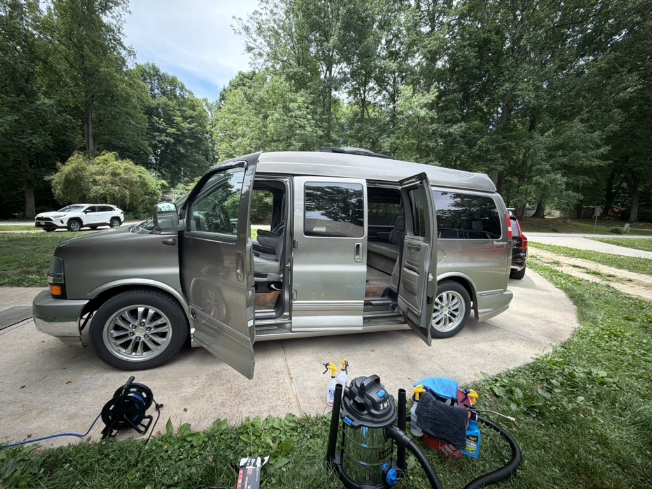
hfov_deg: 102.1
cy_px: 244
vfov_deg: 85.7
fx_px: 264
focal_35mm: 14
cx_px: 326
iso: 50
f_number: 2.2
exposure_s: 1/408
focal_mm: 2.22
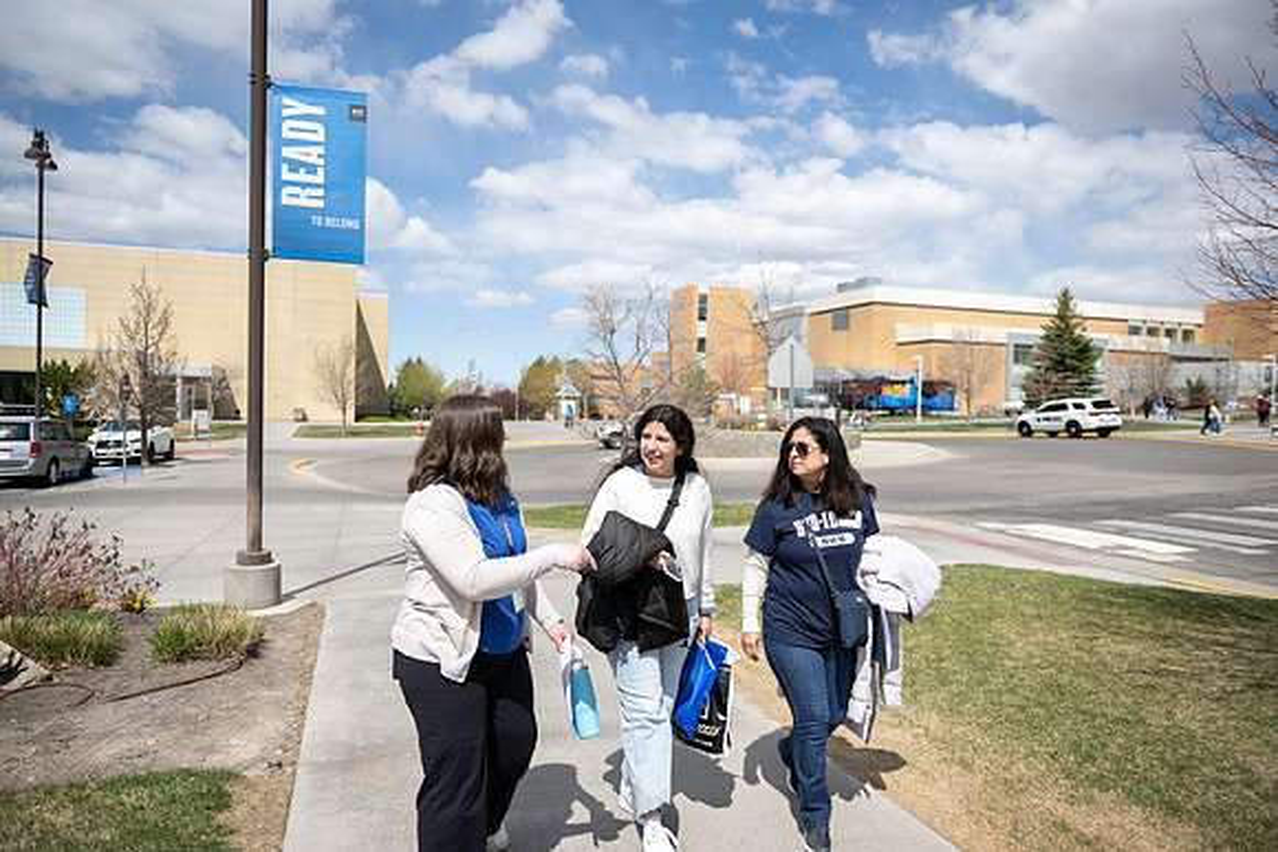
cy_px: 426
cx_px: 639
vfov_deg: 53.2
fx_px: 852
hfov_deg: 73.7
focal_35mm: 24
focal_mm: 24
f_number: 2.8
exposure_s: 1/2500
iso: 100
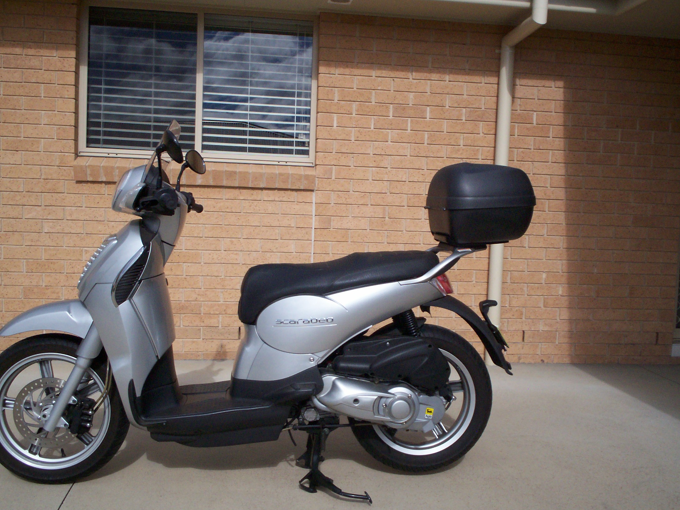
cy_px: 244
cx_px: 335
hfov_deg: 49.0
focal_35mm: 38
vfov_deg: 37.7
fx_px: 746
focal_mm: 5.9
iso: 100
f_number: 4.5
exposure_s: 1/1075
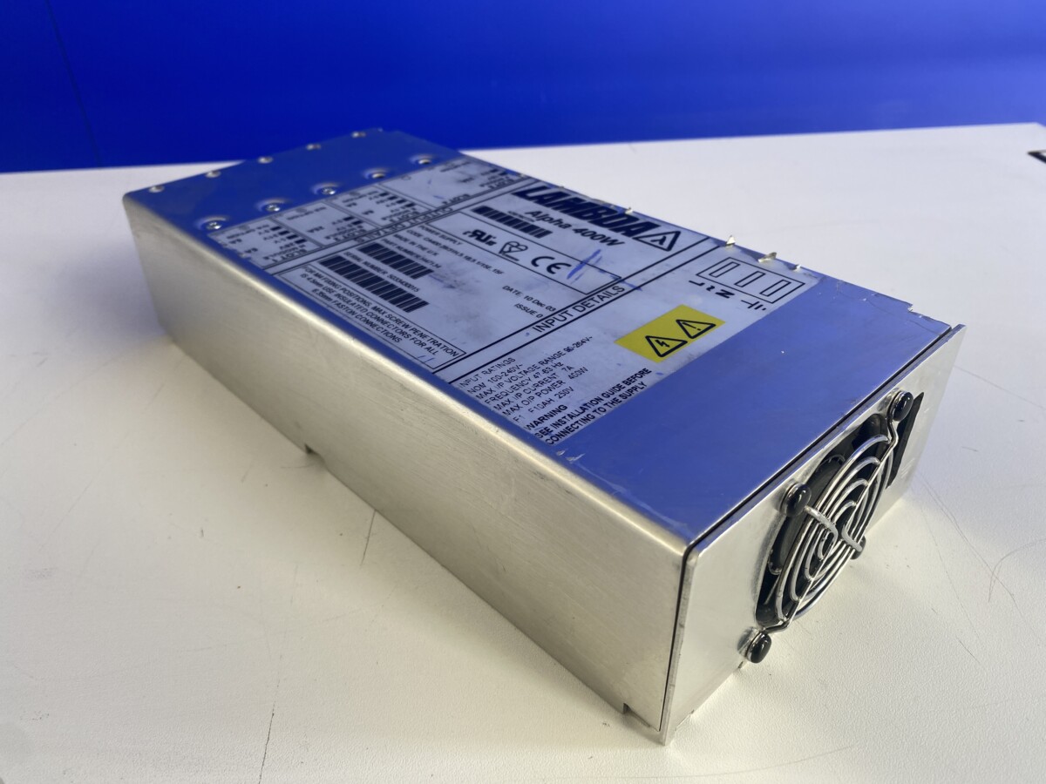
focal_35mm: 26
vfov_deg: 53.1
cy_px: 392
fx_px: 786
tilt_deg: -33.3
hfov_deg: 67.3
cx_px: 523
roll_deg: +1.7
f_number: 1.8
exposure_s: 1/208
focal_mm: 4.25
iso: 32
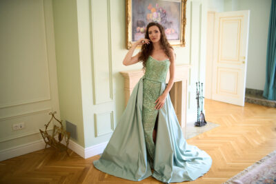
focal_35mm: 35
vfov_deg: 37.9
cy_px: 92
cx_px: 138
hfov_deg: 54.4
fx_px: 268
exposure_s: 1/250
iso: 640
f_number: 1.4
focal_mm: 35
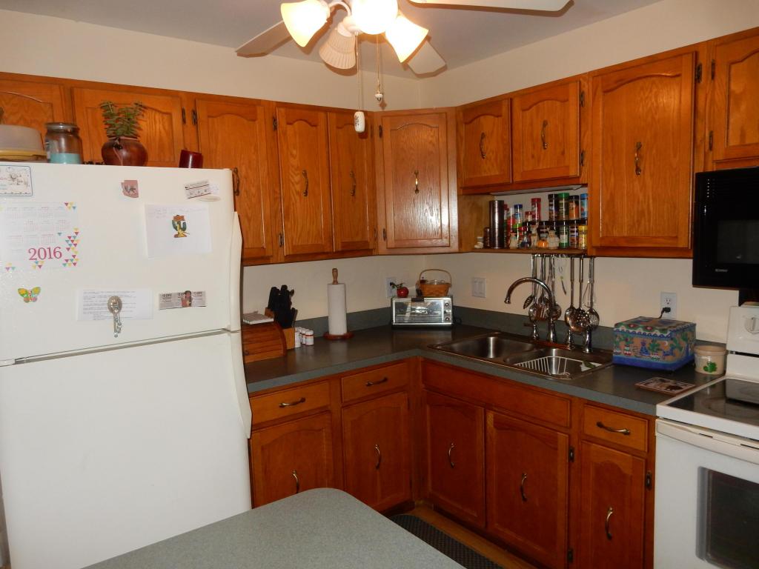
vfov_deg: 54.9
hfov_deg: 69.4
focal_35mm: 25
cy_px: 284
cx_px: 380
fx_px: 548
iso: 200
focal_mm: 4.5
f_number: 3.7
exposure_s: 1/30
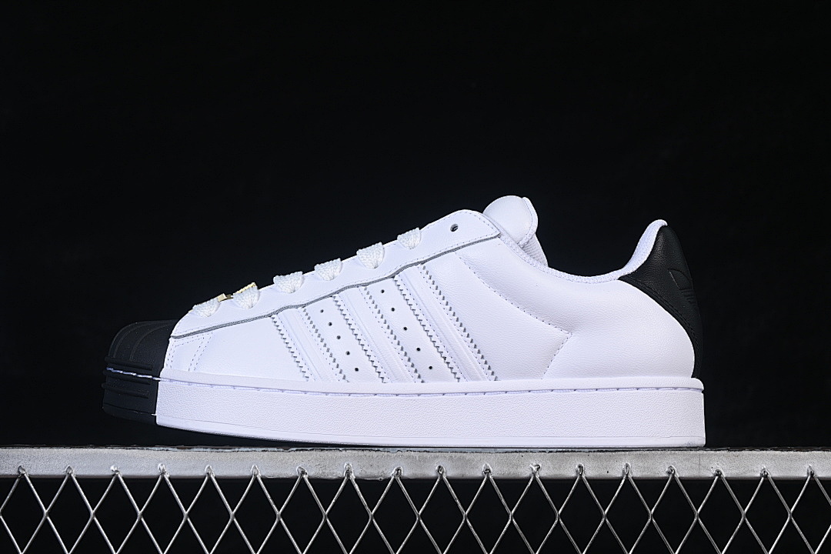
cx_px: 416
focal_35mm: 75
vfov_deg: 18.2
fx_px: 1731
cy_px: 277
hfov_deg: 27.0
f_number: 8
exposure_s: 1/80
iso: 160
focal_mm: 50
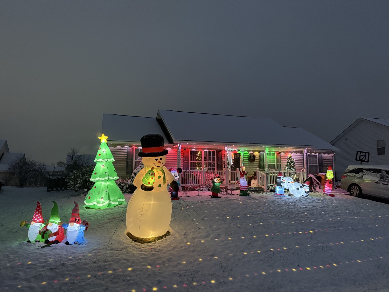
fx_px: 270
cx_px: 194
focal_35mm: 24
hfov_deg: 71.6
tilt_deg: +6.4
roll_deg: +0.1
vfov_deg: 56.8
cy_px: 146
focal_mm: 6.76
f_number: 1.78
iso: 1000
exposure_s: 1/40
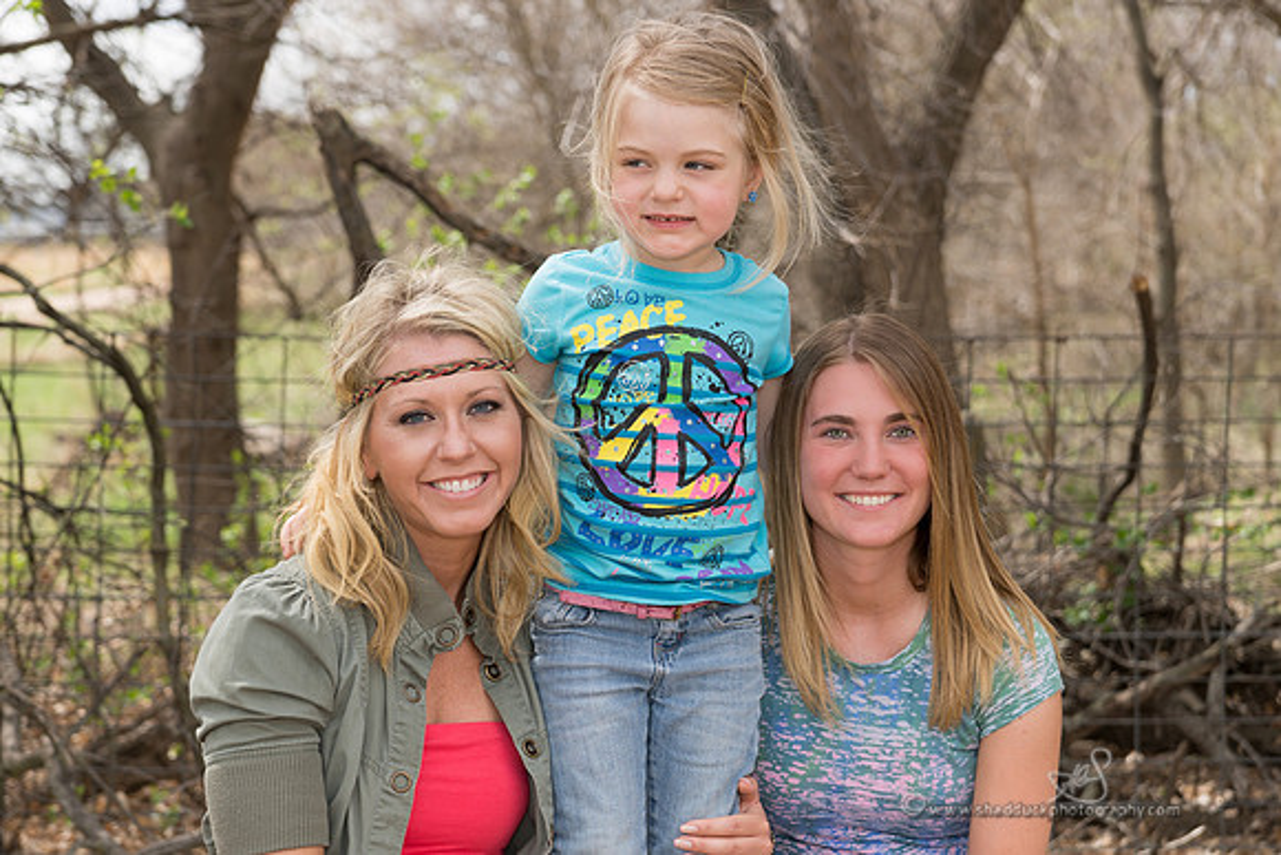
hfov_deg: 28.8
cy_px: 428
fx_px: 2491
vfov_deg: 19.5
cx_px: 640
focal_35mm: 70
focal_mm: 70
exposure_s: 1/250
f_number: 4.5
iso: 100
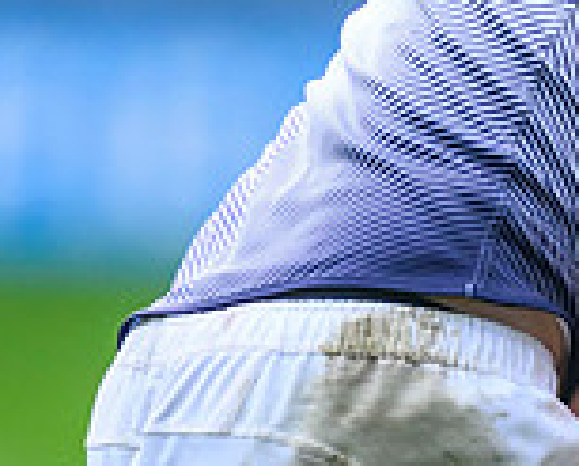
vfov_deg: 0.4
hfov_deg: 0.5
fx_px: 64229
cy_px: 622
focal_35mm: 3741
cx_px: 1065
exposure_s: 1/1250
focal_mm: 560
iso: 2000
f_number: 4
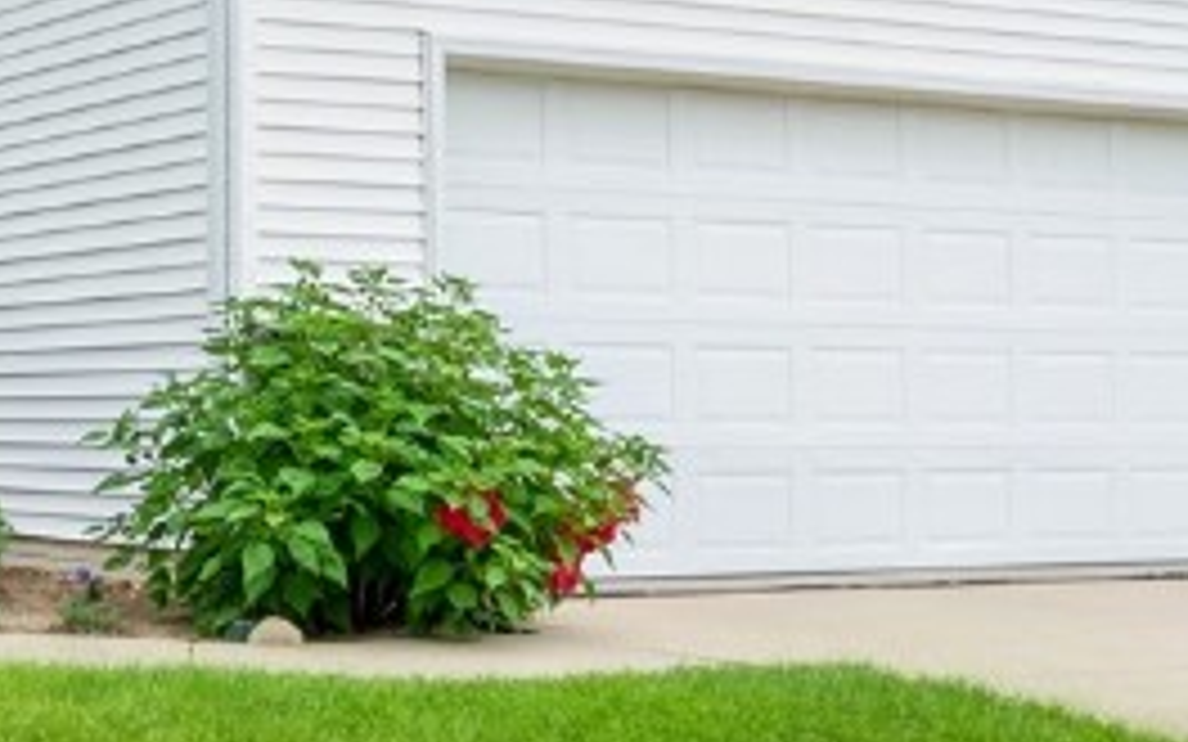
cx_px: -315
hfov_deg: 24.8
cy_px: 418
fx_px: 2371
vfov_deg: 17.8
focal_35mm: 73
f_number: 8
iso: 200
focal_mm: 16.5
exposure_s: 1/60
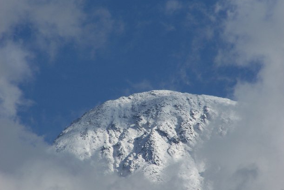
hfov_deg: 5.2
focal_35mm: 397
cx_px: 142
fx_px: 3132
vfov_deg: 3.5
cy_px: 100
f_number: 7.1
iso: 80
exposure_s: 1/640
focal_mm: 63
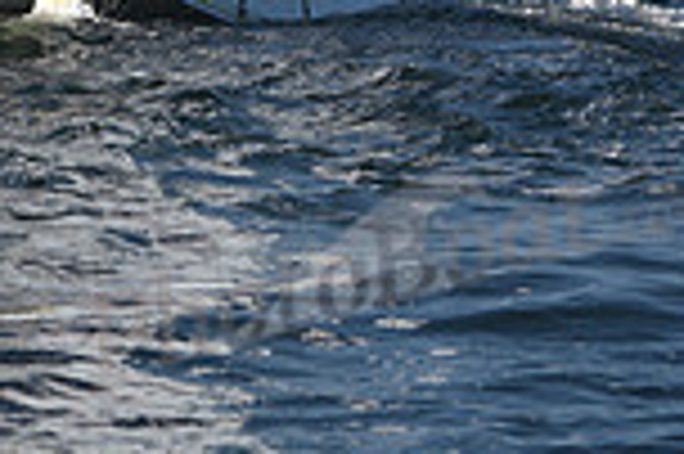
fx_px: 5067
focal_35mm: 267
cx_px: -144
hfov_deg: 7.7
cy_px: -362
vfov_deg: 5.1
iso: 250
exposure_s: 1/1600
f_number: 4.5
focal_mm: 70
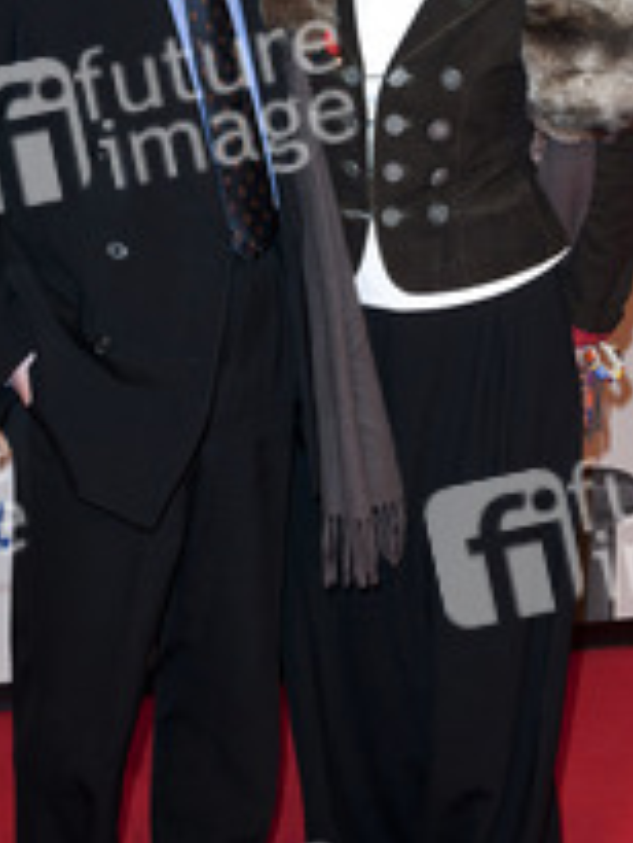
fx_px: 2192
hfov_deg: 16.4
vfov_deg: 21.7
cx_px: 265
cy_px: 325
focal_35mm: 90
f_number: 5.6
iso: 800
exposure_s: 1/250
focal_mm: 48
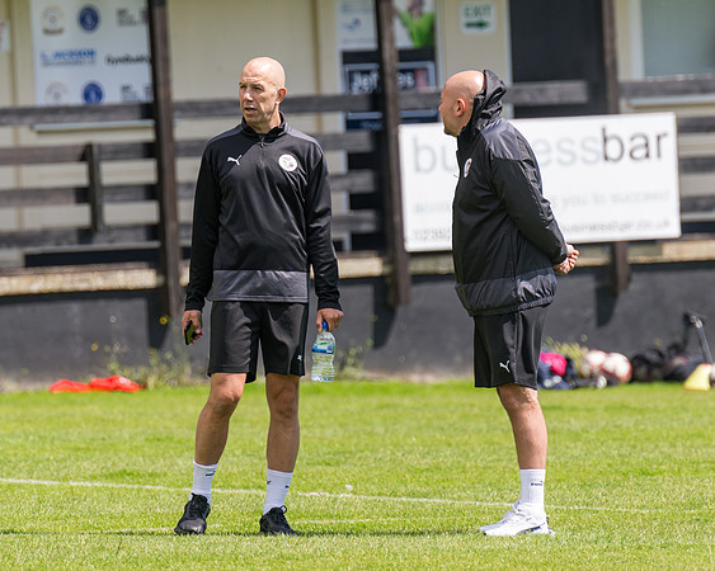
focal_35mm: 561
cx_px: 314
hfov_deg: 3.5
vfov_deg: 2.8
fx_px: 11858
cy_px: 277
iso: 125
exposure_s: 1/1000
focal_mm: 280
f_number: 4
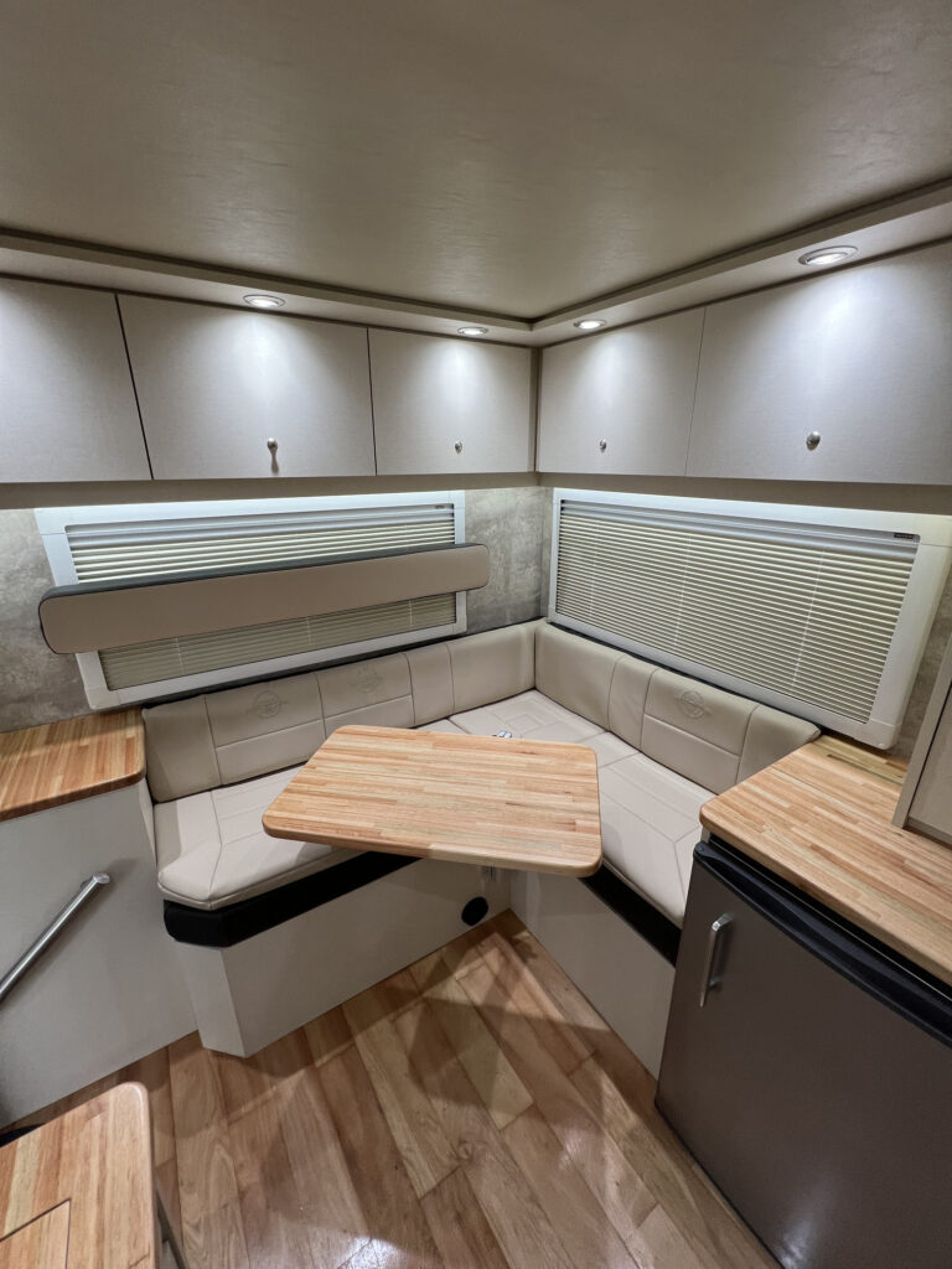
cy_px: 634
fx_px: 477
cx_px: 476
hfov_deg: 89.9
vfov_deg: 106.2
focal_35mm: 13
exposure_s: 1/99
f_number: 1.8
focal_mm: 1.57
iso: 64
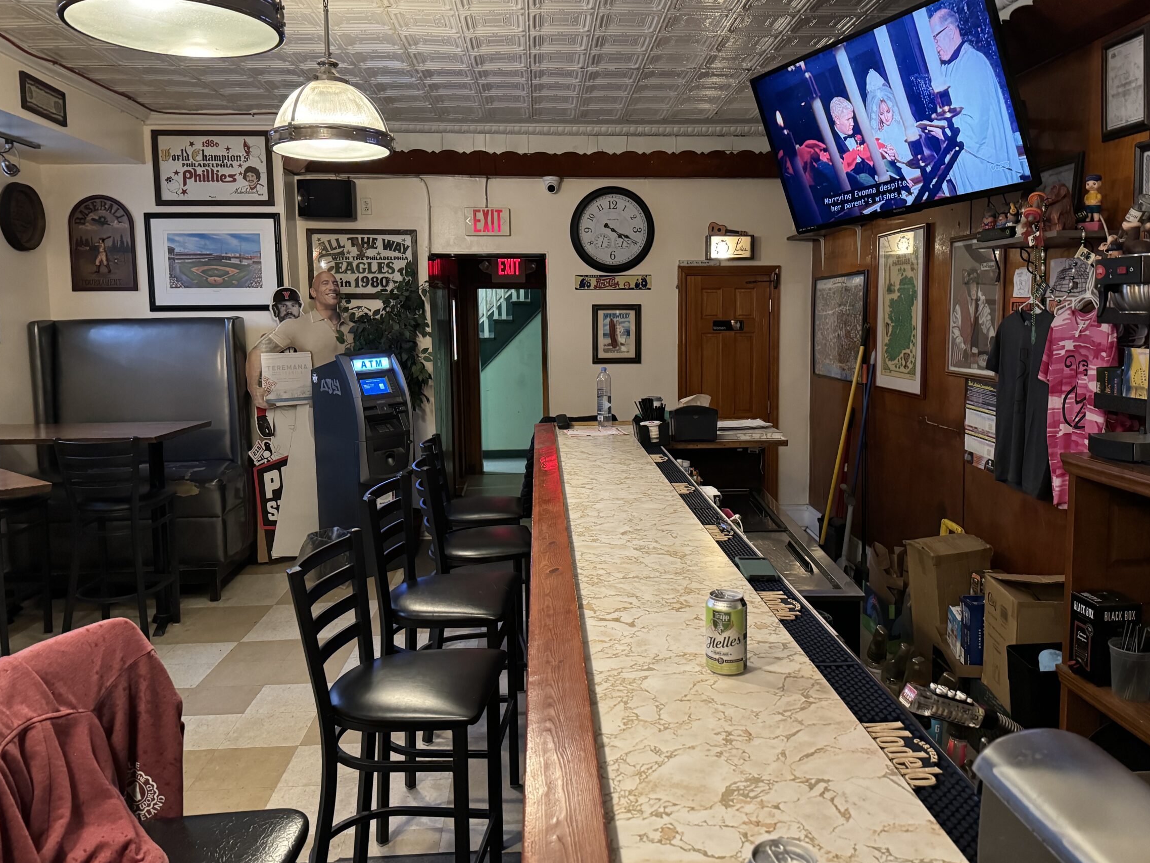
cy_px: 403
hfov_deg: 65.3
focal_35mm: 27
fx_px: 897
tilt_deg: -4.5
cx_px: 611
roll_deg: +0.5
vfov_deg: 51.3
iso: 1000
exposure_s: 1/40
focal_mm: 6.86
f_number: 1.78
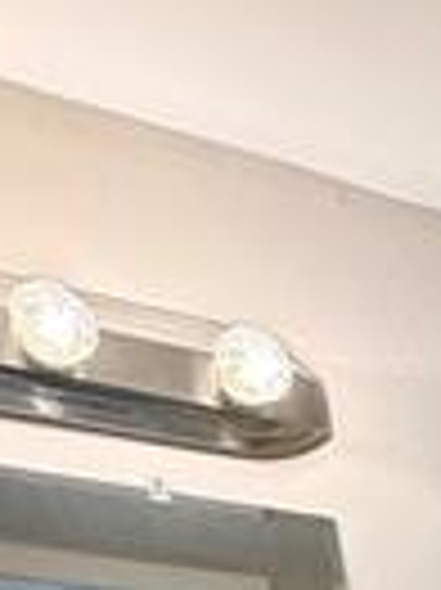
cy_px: 1252
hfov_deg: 12.0
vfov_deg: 16.5
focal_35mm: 82
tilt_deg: -10.7
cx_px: 1215
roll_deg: -1.1
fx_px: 1395
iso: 80
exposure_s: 1/120
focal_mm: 2.22
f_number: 2.2
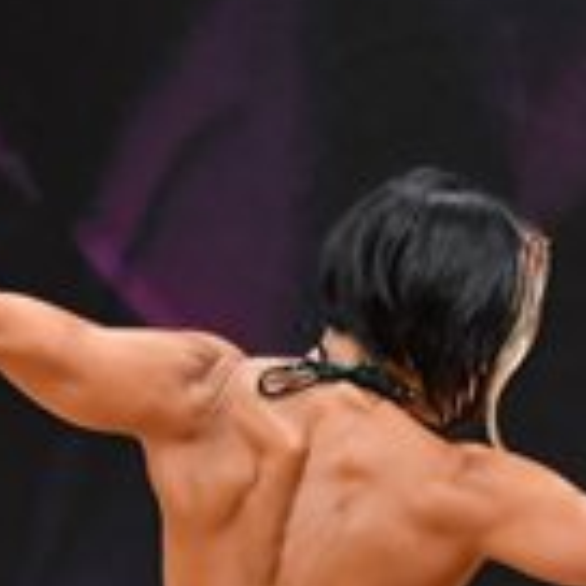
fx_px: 23577
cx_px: 368
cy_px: 767
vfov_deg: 1.4
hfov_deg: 1.4
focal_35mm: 1231
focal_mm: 170
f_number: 5.6
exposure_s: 1/400
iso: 3200
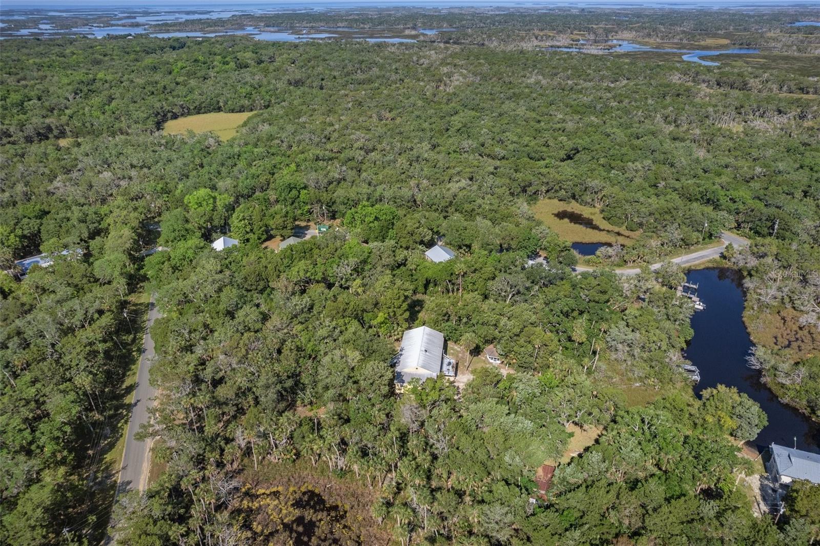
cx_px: 410
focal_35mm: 22
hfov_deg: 78.6
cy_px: 273
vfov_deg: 57.2
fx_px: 501
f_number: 2.8
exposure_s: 1/2000
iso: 100
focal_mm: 8.38
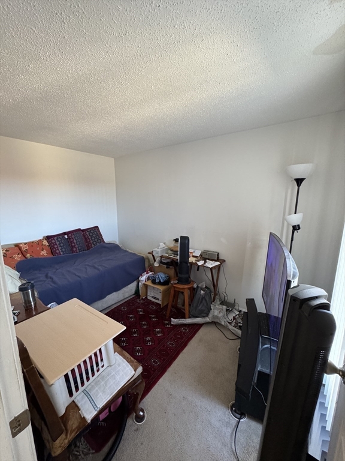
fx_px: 186
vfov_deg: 102.1
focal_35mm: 14
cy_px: 230
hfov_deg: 85.7
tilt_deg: -9.9
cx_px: 172
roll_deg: +0.2
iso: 500
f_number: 2.2
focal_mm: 2.22
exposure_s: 1/60
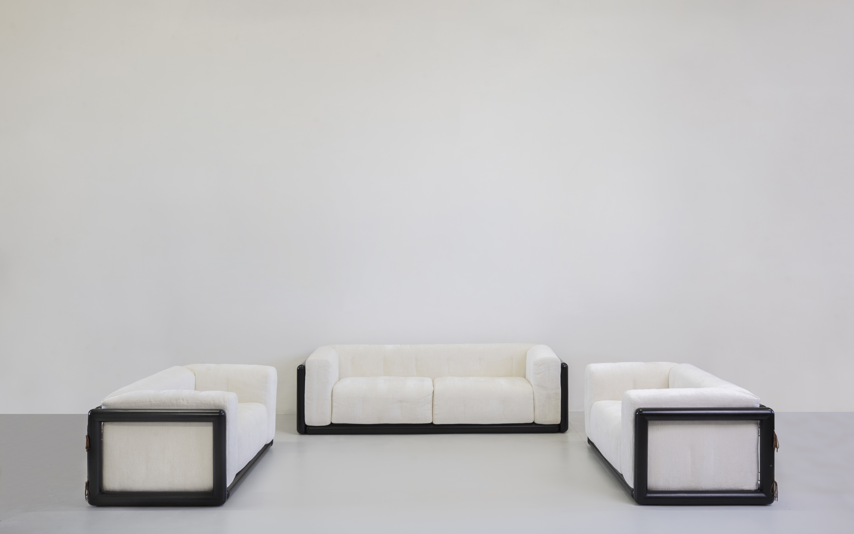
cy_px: 283
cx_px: 432
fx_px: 754
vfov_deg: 38.9
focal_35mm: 32
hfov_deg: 59.0
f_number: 13
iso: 400
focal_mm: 31.4
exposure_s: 1/4
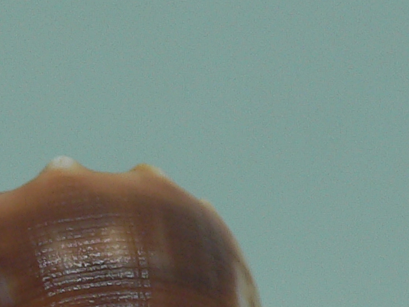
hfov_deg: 14.9
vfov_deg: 10.6
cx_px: 101
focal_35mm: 132
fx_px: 1559
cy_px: 538
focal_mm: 4.6
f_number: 2.8
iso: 80
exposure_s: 1/60
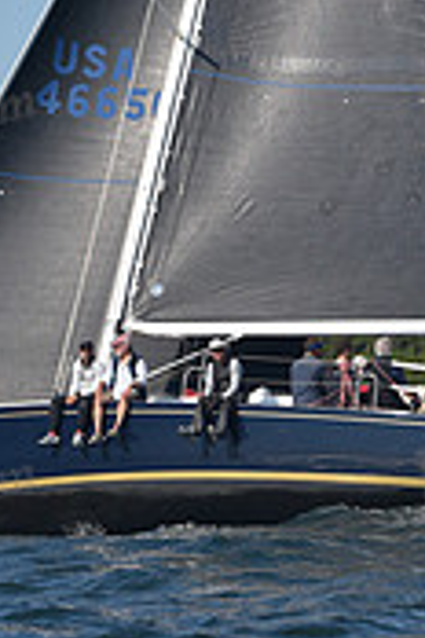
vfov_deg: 6.5
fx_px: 5595
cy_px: -84
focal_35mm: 316
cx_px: 225
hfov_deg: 4.3
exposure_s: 1/1000
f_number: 5.6
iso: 250
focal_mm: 95
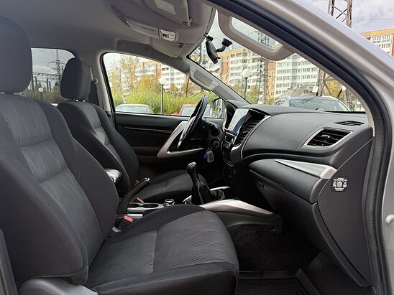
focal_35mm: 24
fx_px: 273
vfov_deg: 56.8
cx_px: 197
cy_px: 148
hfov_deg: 71.6
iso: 100
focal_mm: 6.76
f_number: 1.78
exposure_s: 1/822
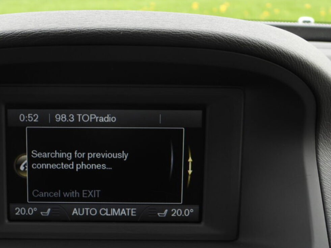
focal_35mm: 90
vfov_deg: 16.4
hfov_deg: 21.6
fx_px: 861
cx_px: 92
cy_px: 161
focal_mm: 9.8
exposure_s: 1/100
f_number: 3.5
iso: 100
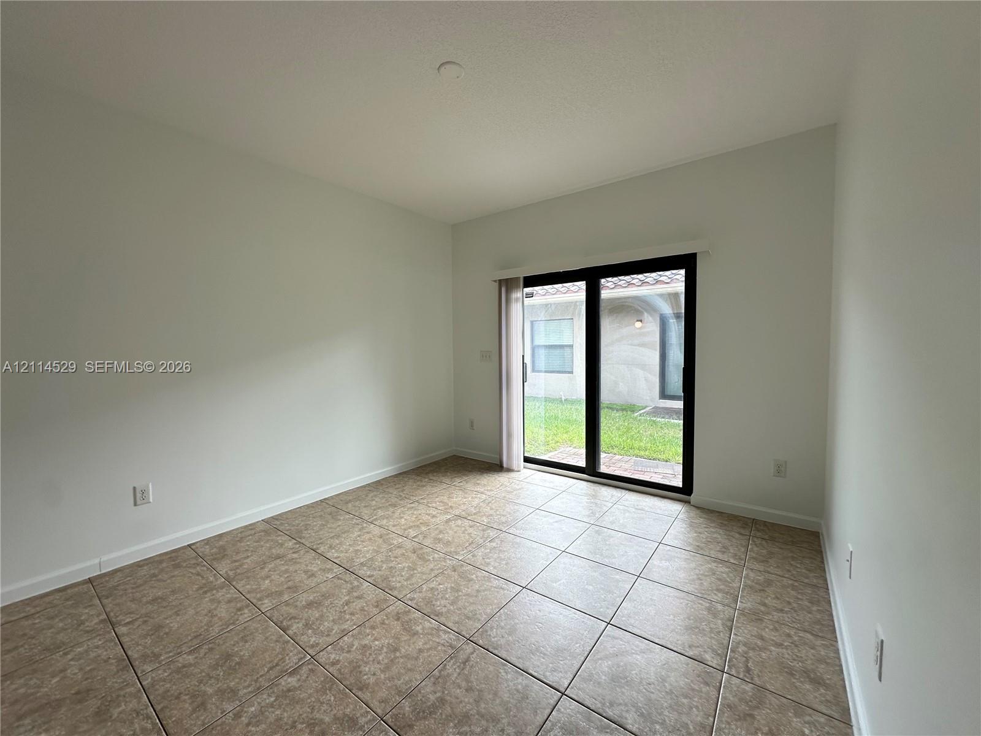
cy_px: 368
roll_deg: +0.0
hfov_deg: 102.1
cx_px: 490
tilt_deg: -0.8
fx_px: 397
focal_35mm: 14
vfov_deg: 85.7
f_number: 2.2
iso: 40
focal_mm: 2.22
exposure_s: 1/139
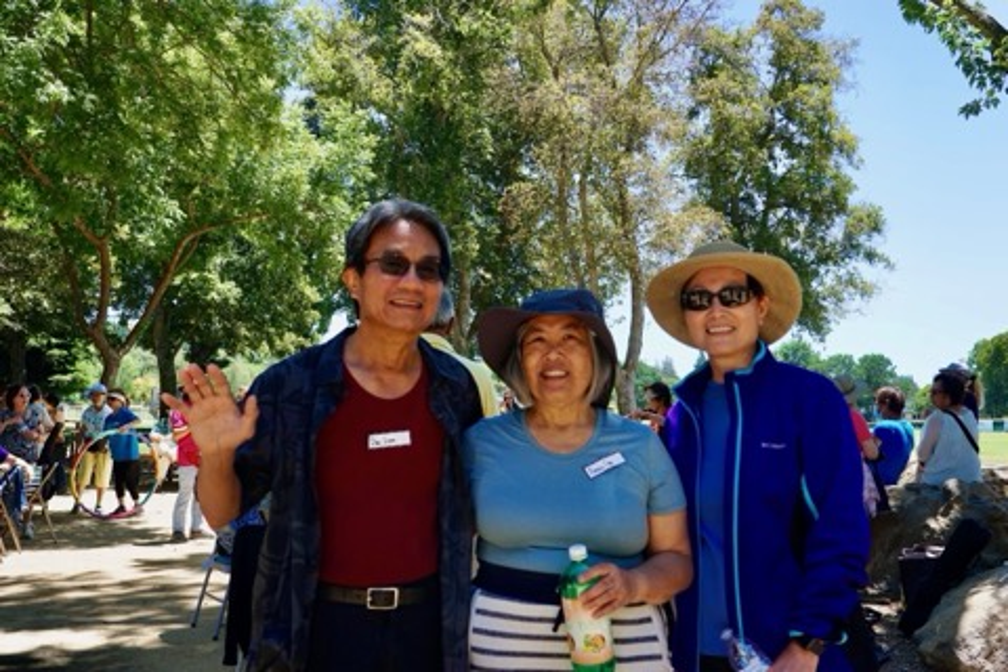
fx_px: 980
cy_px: 336
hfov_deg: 54.4
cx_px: 504
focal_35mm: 35
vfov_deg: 37.9
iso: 100
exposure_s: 1/100
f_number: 7.1
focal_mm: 35
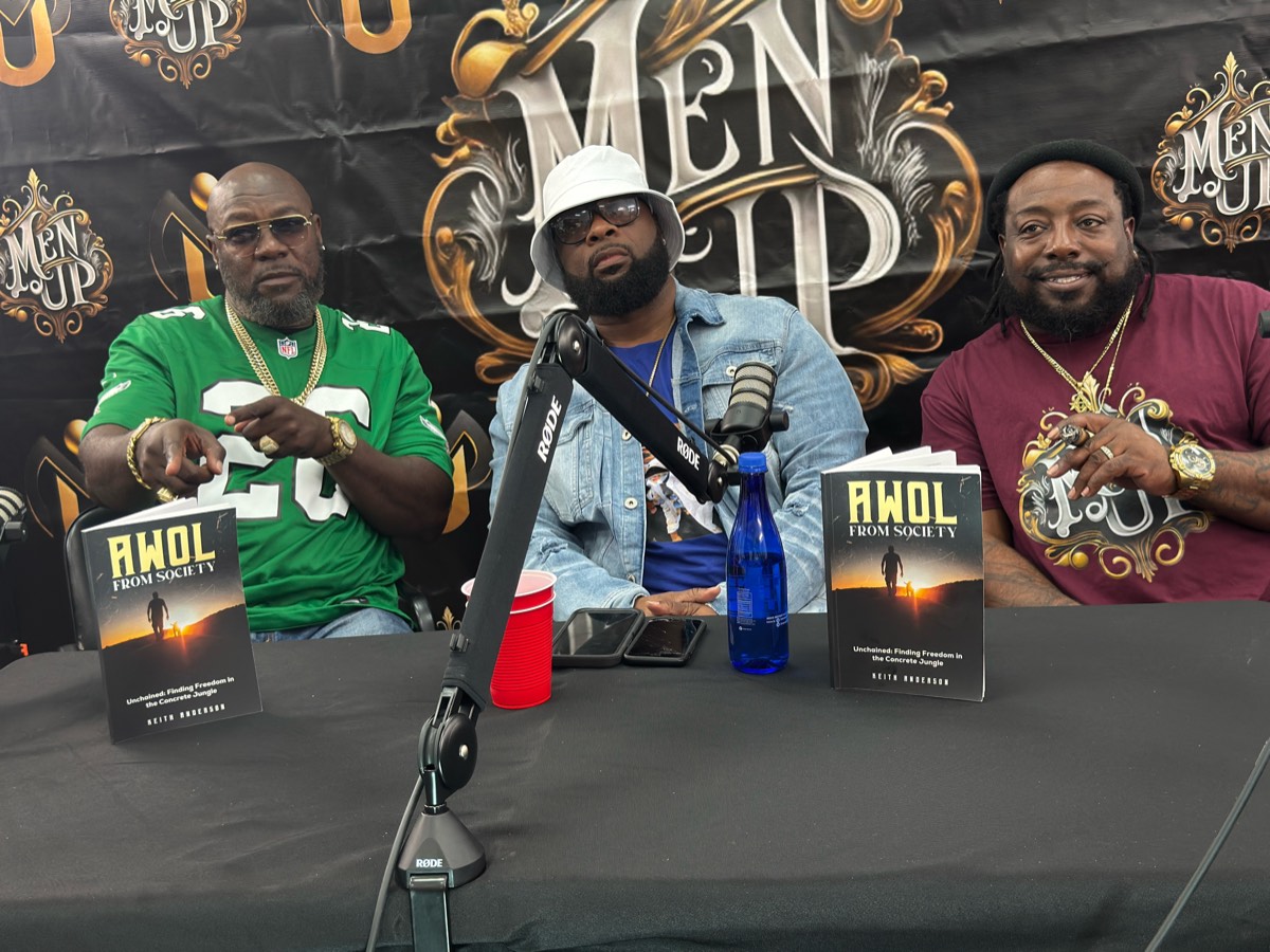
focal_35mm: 42
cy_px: 476
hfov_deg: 44.8
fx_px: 1541
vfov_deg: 34.3
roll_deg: +4.7
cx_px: 635
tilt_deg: -12.1
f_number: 1.78
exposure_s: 1/60
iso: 200
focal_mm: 6.76
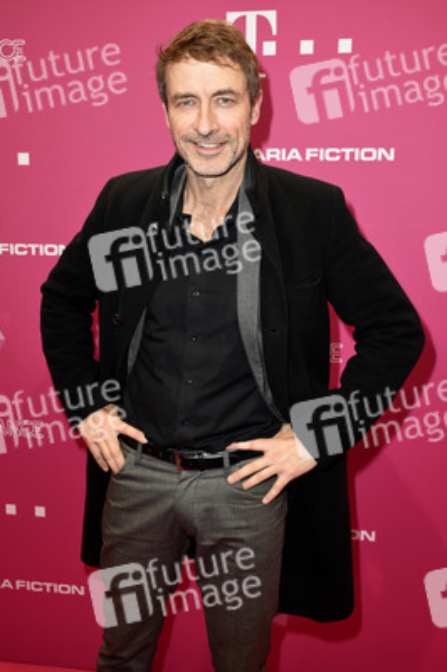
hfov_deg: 34.2
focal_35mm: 39
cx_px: 224
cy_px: 336
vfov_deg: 49.6
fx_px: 728
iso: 500
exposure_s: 1/160
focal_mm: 26
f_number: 6.3
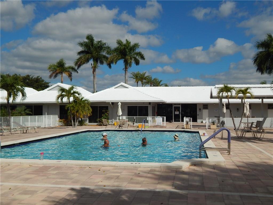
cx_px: 136
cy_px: 102
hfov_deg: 43.9
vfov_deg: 33.6
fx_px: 339
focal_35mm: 43
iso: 125
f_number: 7.1
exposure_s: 1/1250
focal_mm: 7.7
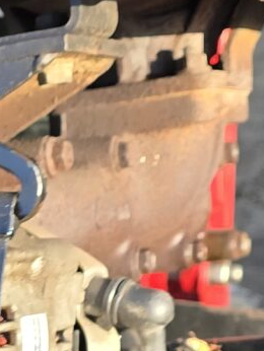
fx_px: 1727
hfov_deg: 8.3
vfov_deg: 11.0
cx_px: -250
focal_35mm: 170
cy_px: 581
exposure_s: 1/180
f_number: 1.7
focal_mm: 6.3
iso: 25
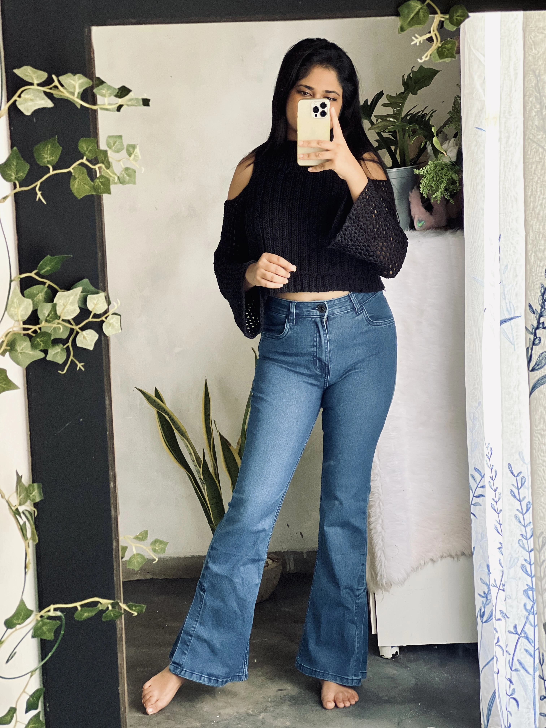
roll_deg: +2.9
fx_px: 1619
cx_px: 273
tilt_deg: -7.7
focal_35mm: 77
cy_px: 364
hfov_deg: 19.1
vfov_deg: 25.3
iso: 250
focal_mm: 9
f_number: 2.8
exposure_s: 1/40
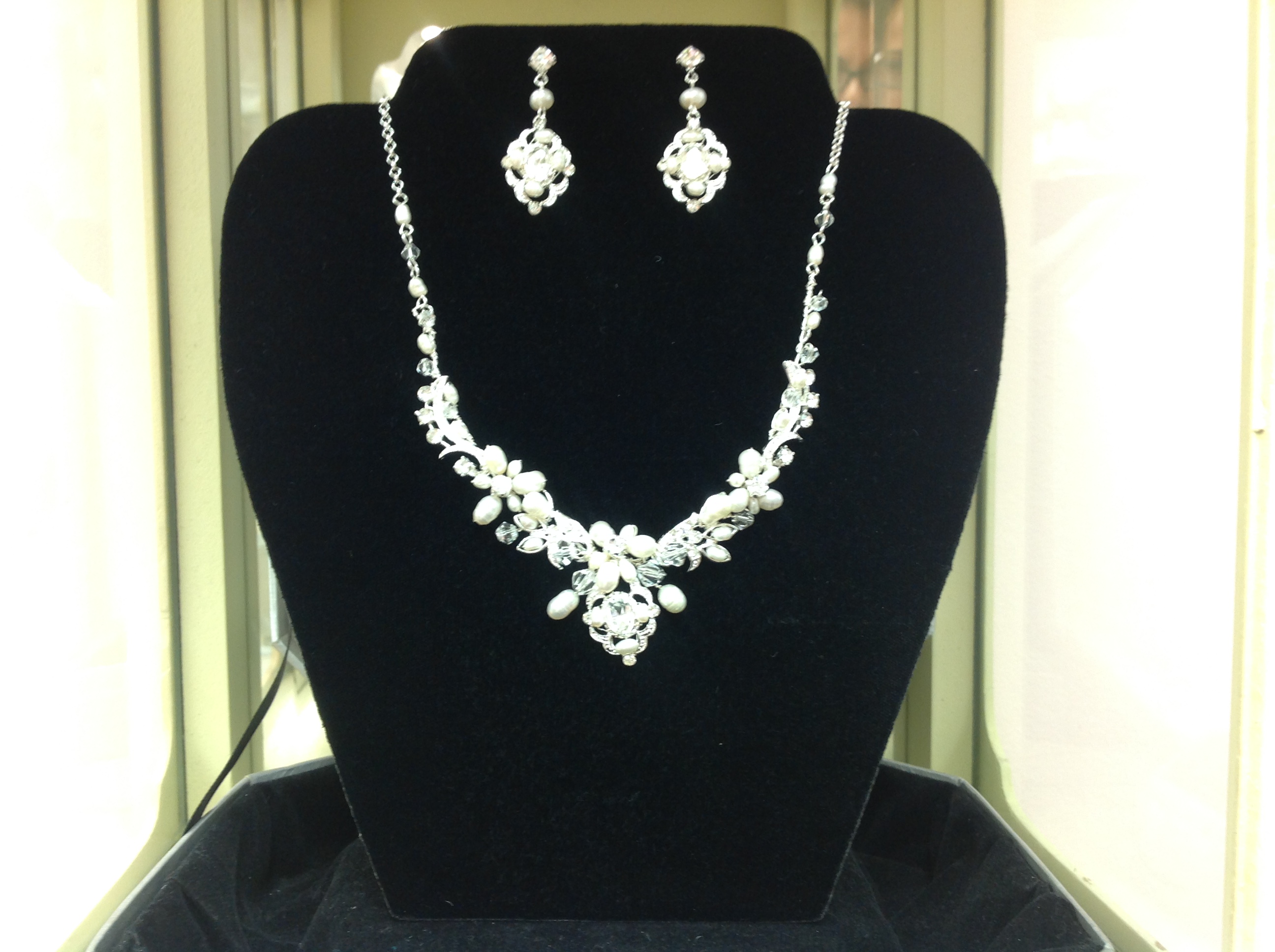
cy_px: 476
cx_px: 638
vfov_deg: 40.6
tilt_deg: -1.5
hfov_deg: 52.7
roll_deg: -0.9
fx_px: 1287
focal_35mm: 35
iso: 64
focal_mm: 4.28
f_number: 2.4
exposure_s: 1/15
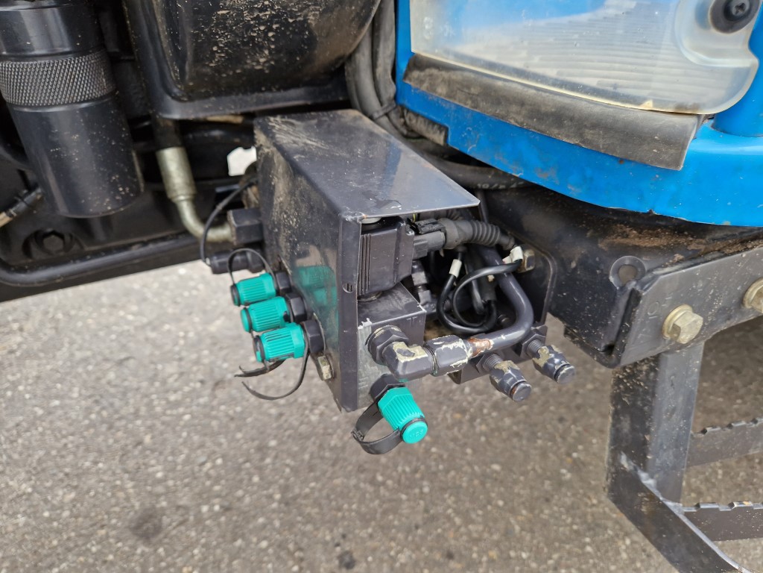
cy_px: 286
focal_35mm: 23
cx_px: 382
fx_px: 507
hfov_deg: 73.9
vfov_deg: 58.9
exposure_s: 1/180
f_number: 1.8
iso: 160
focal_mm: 5.4
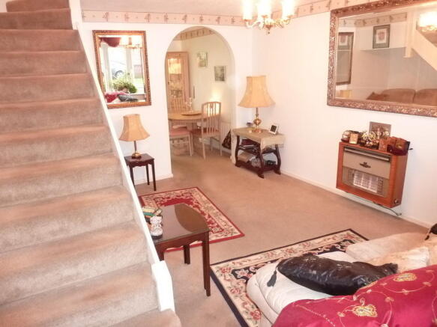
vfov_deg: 54.9
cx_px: 218
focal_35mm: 25
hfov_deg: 69.4
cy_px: 164
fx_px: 316
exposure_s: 1/30
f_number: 3.3
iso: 500
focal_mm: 4.1
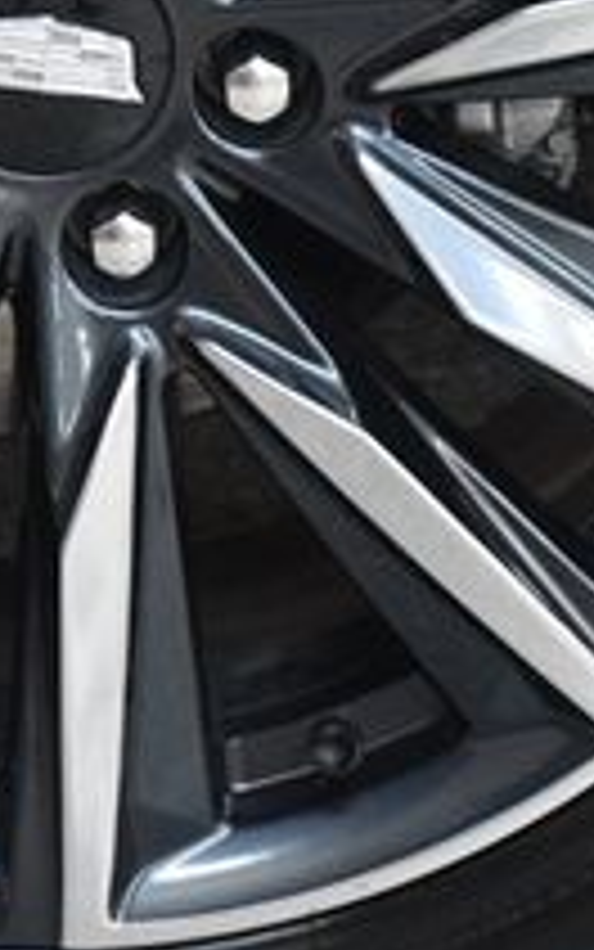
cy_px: 59
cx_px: 117
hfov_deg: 6.3
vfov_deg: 10.1
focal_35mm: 207
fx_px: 5358
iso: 3200
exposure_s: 1/60
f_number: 4.5
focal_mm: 45
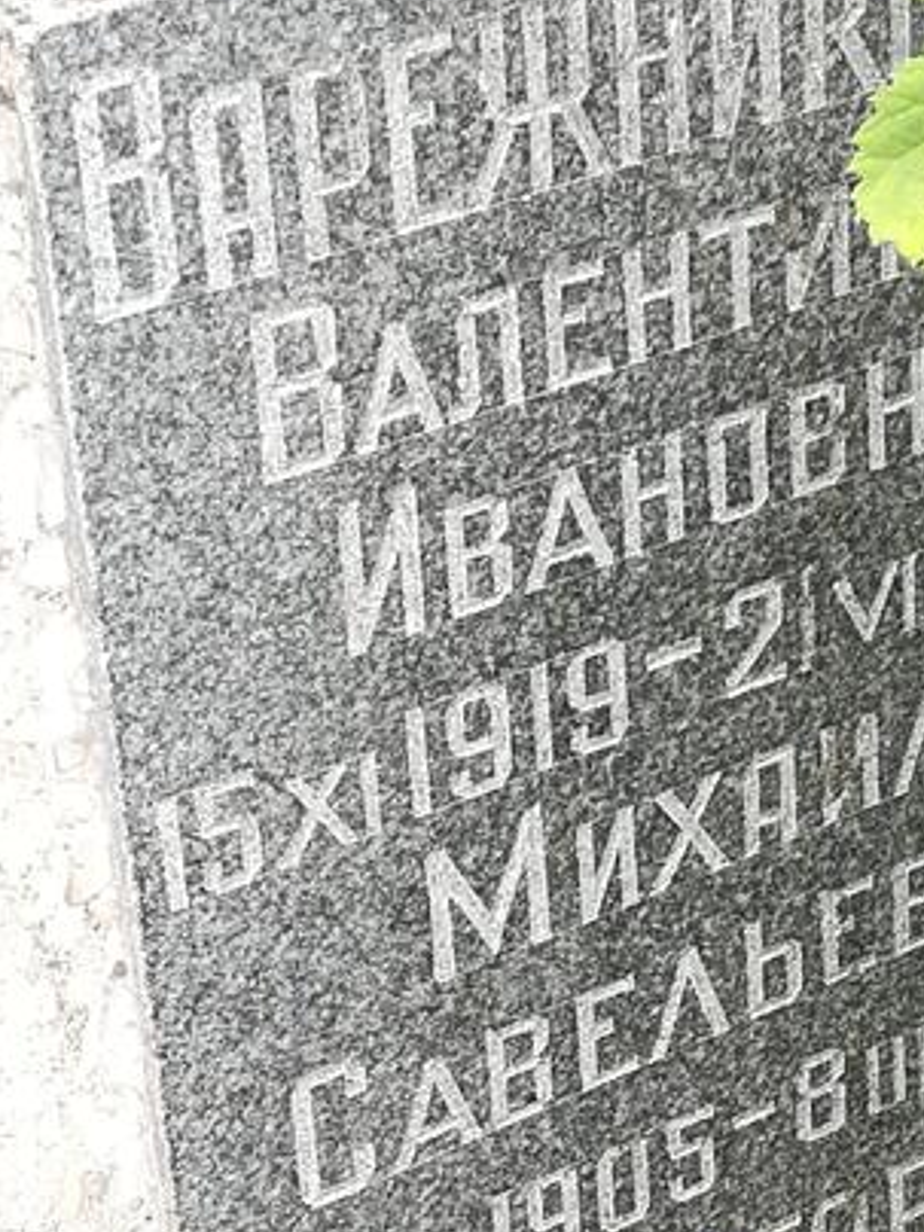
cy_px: 866
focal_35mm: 107
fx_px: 3808
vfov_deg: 18.3
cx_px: 653
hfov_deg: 13.8
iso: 80
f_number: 2.2
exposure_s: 1/40
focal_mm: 3.83
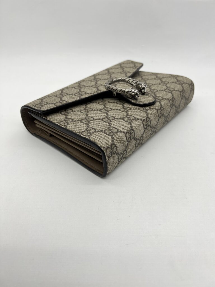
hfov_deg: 53.1
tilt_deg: -37.8
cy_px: 144
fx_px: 215
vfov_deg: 67.3
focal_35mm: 26
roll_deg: +0.3
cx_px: 108
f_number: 1.5
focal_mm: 5.7
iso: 40
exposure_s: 1/254
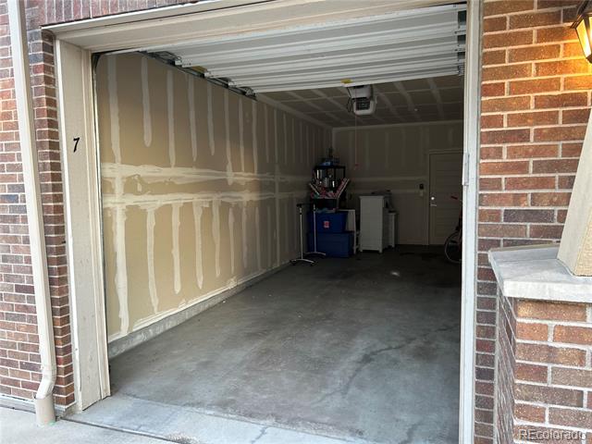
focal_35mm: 26
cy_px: 222
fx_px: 445
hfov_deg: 67.3
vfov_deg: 53.1
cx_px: 296
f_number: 1.5
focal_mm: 5.7
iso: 125
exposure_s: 1/120
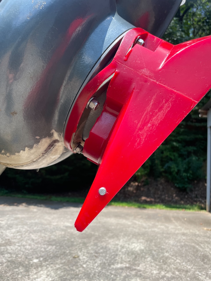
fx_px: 211
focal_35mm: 26
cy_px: 140
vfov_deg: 67.3
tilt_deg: +7.0
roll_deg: -5.2
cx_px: 106
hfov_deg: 53.1
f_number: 1.6
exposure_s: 1/1092
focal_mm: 4.2
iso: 32
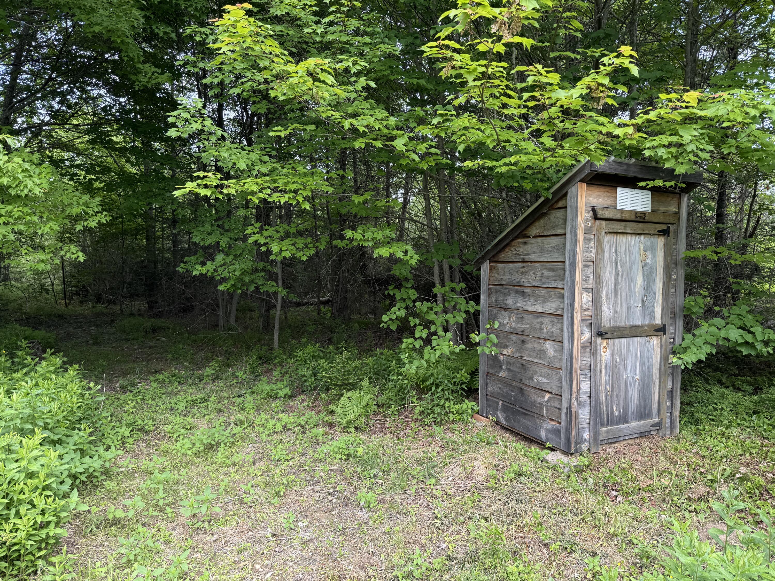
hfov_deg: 71.6
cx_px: 388
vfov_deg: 56.8
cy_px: 290
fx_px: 537
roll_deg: -2.0
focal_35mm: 24
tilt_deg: -2.8
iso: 80
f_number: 1.78
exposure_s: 1/363
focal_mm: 6.76
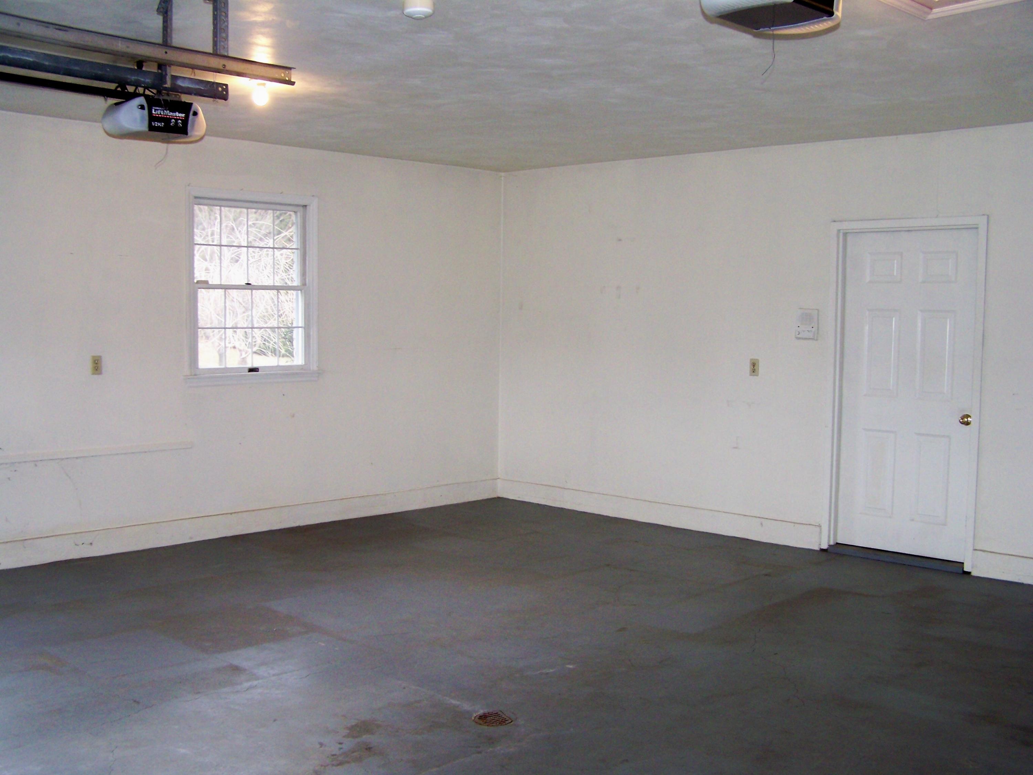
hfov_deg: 49.0
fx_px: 1134
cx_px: 516
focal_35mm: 38
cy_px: 388
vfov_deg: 37.7
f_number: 2.8
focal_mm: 6.3
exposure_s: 1/60
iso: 160
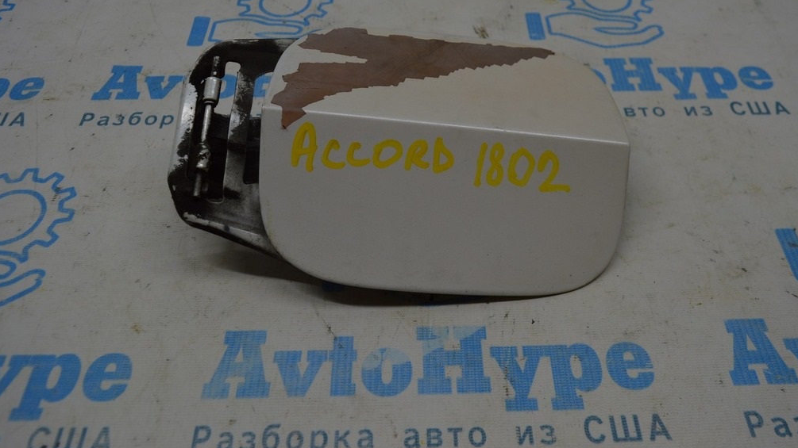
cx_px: 405
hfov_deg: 61.0
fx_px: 677
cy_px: 187
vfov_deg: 36.6
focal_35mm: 32
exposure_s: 1/60
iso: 180
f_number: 5.6
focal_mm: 20
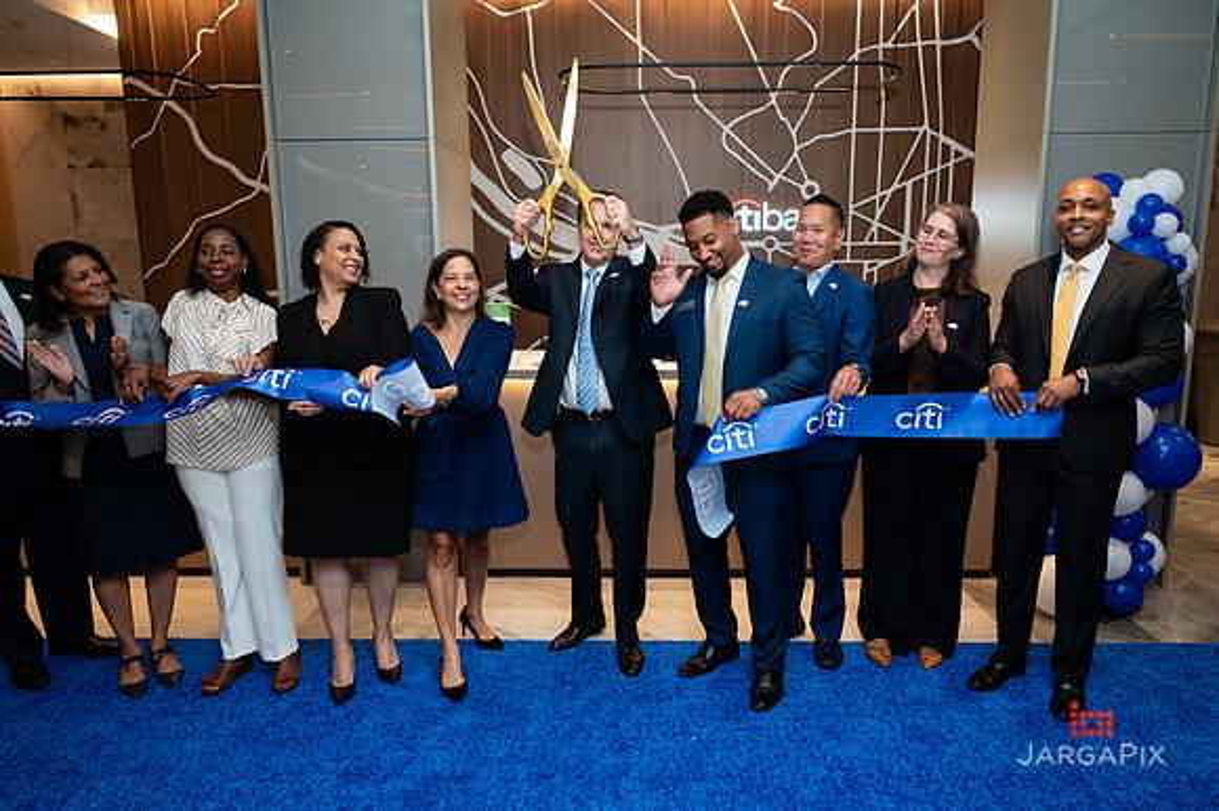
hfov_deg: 71.6
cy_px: 421
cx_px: 632
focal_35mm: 25
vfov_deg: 51.3
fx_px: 844
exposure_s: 1/160
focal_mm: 24
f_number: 3.2
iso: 400
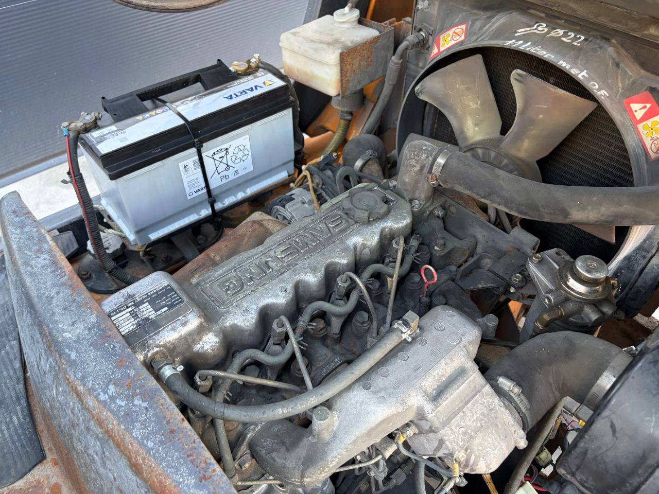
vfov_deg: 53.1
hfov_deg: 67.3
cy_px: 247
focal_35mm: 26
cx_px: 330
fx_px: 495
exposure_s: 1/78
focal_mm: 5.96
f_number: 1.6
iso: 125
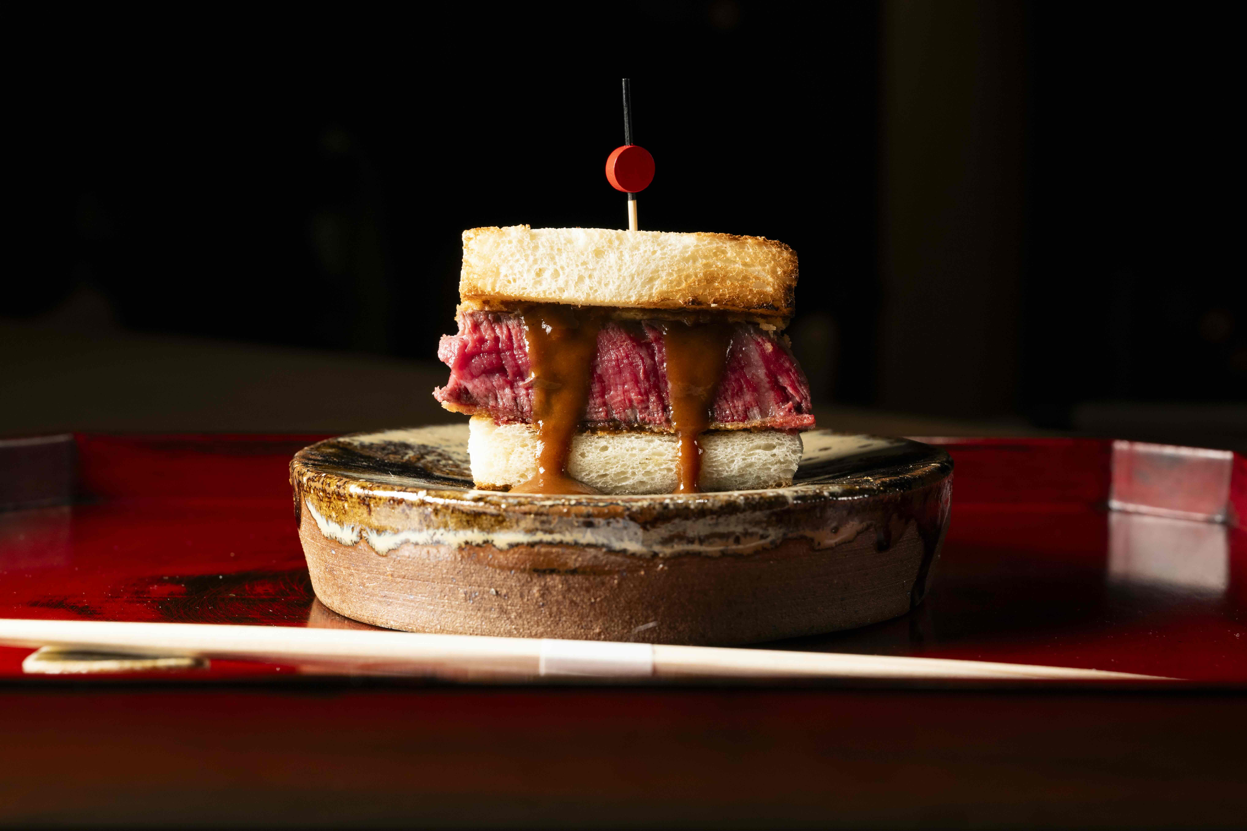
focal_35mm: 70
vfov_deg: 19.5
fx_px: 2425
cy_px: 416
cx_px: 624
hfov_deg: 28.8
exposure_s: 1/200
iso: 400
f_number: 9
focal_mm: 70
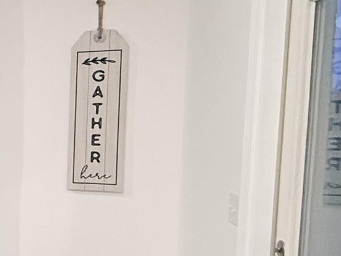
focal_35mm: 52
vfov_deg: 28.0
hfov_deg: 25.5
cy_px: 149
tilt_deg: -3.8
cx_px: -193
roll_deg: +0.2
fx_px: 513
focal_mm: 2.22
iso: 640
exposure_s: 1/60
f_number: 2.2
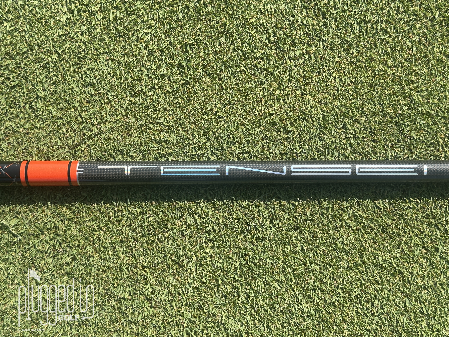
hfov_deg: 39.7
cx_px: 224
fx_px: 623
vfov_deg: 30.3
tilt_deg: -84.5
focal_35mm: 48
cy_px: 168
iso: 64
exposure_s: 1/2160
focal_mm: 6.86
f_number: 1.78
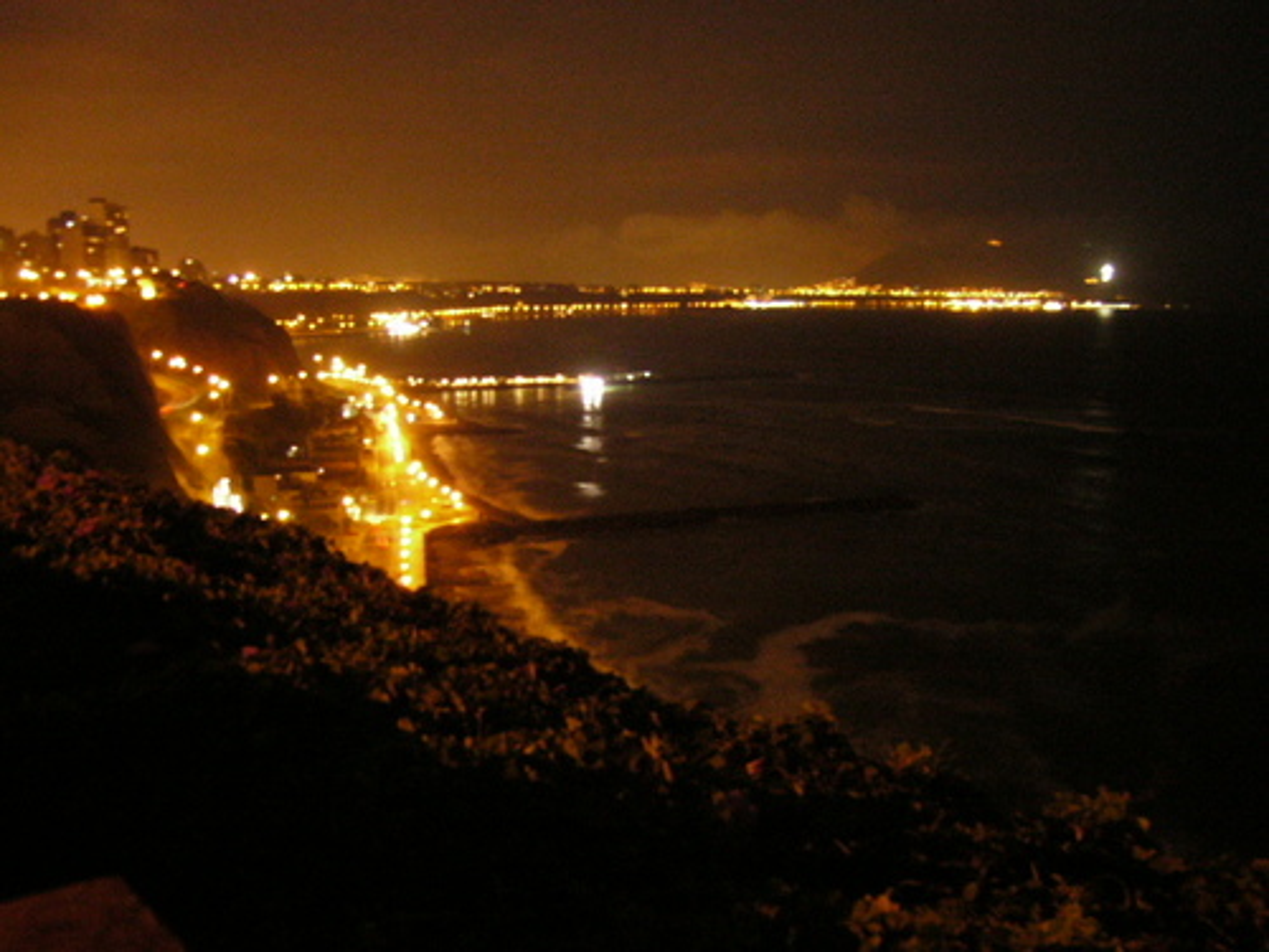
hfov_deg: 52.6
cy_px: 476
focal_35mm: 35
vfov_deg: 40.7
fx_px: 1283
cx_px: 634
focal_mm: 5.8
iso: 400
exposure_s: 1.3
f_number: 2.8
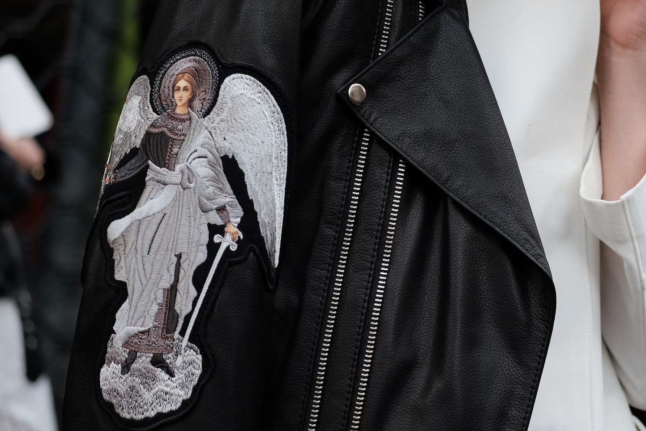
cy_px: 192
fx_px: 1687
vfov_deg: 14.5
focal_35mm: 94
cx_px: 511
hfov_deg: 21.4
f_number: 2
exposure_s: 1/4000
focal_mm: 35
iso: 800
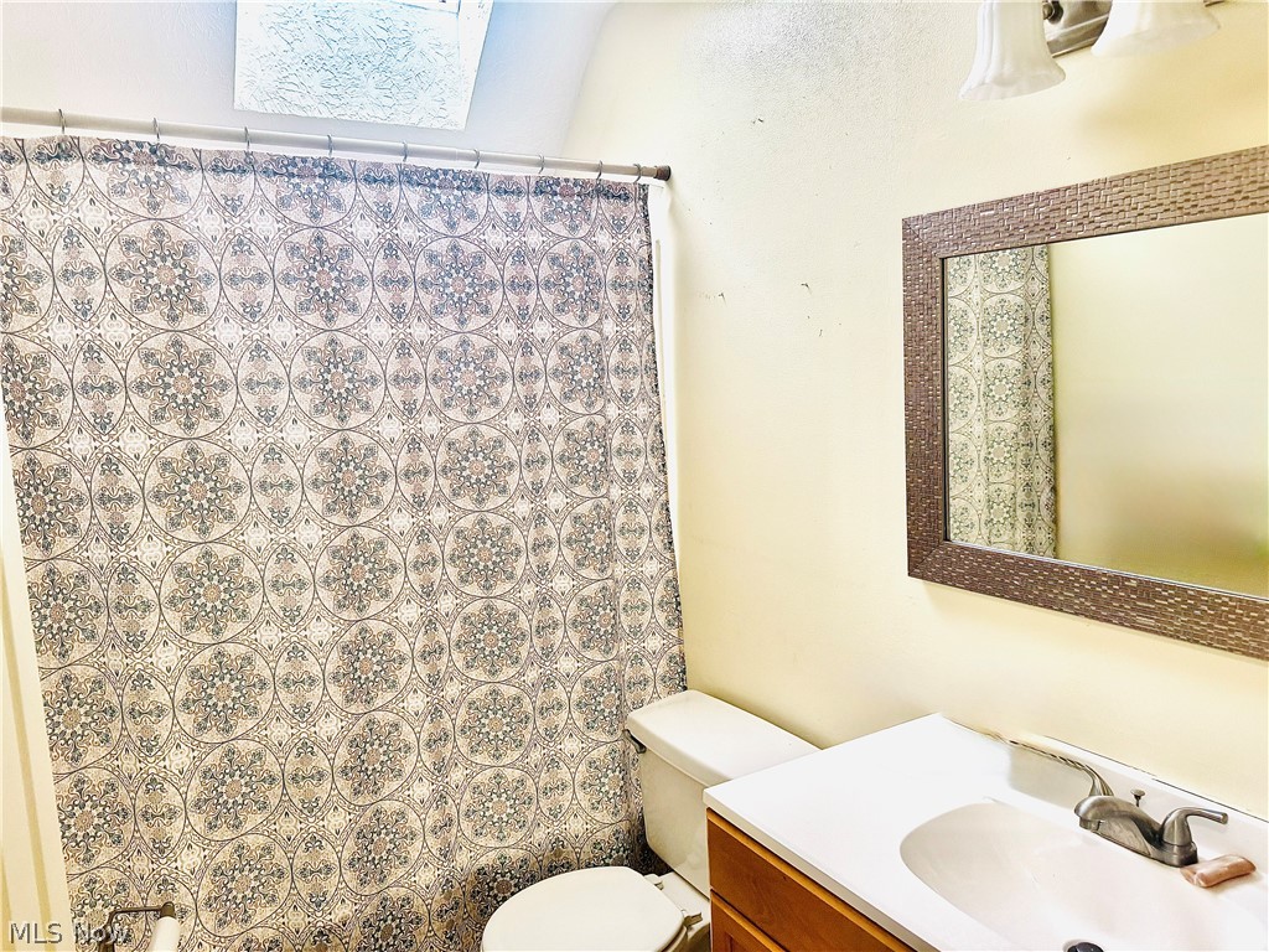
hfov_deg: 71.6
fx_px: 880
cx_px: 634
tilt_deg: -6.3
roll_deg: +2.7
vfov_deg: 56.8
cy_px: 476
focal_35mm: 24
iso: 250
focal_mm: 6.76
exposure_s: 1/60
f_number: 1.78
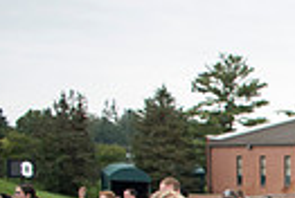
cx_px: 635
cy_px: 375
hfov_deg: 14.8
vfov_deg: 11.8
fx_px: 871
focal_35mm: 106
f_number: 2.8
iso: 400
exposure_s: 1/400
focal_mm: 24
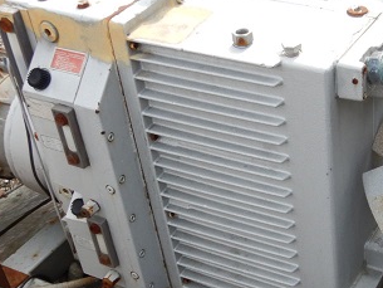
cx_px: 324
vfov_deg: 23.3
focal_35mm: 63
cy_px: 169
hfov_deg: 29.8
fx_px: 697
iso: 125
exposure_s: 1/1000
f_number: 2.8
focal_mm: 4.3
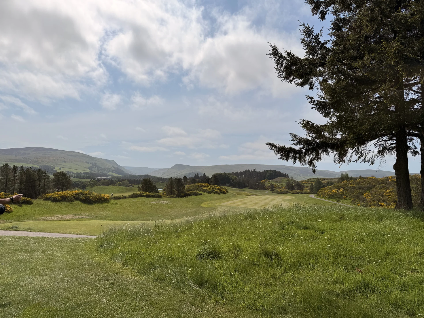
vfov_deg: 56.8
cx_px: 212
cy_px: 159
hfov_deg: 71.6
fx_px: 294
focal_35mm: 24
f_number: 1.78
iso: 64
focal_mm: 6.76
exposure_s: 1/14286
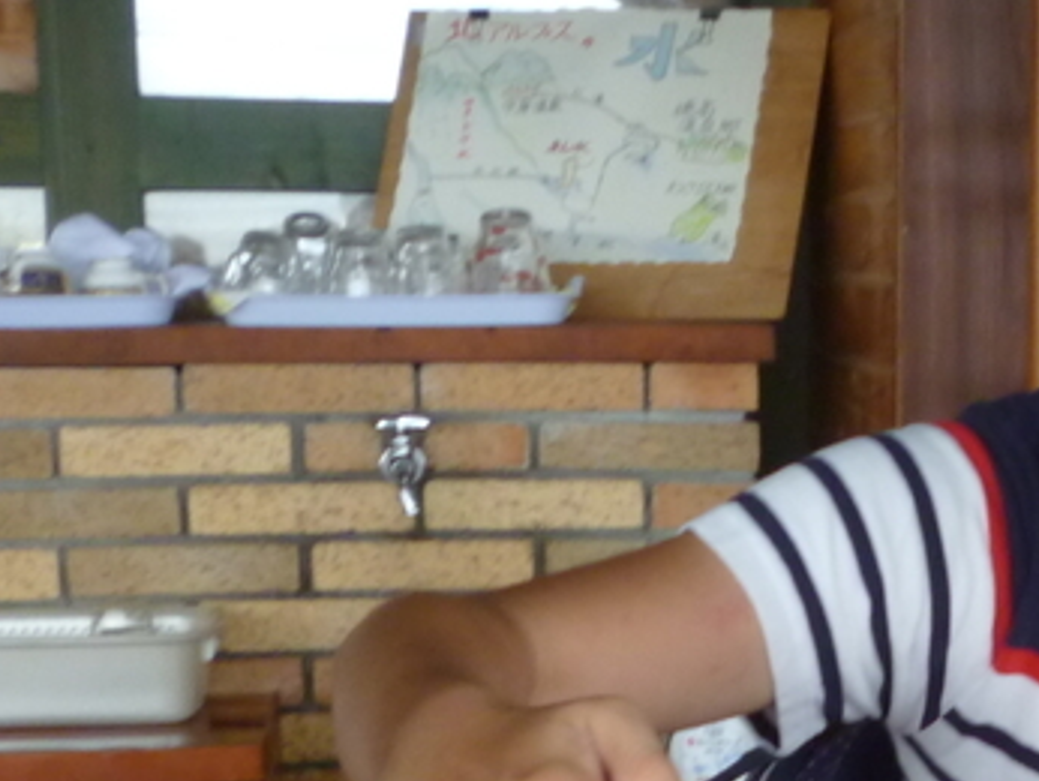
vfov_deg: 14.9
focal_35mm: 97
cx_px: 1084
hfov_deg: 19.5
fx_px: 2913
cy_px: 856
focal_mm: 5
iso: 200
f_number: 3.1
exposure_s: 1/60
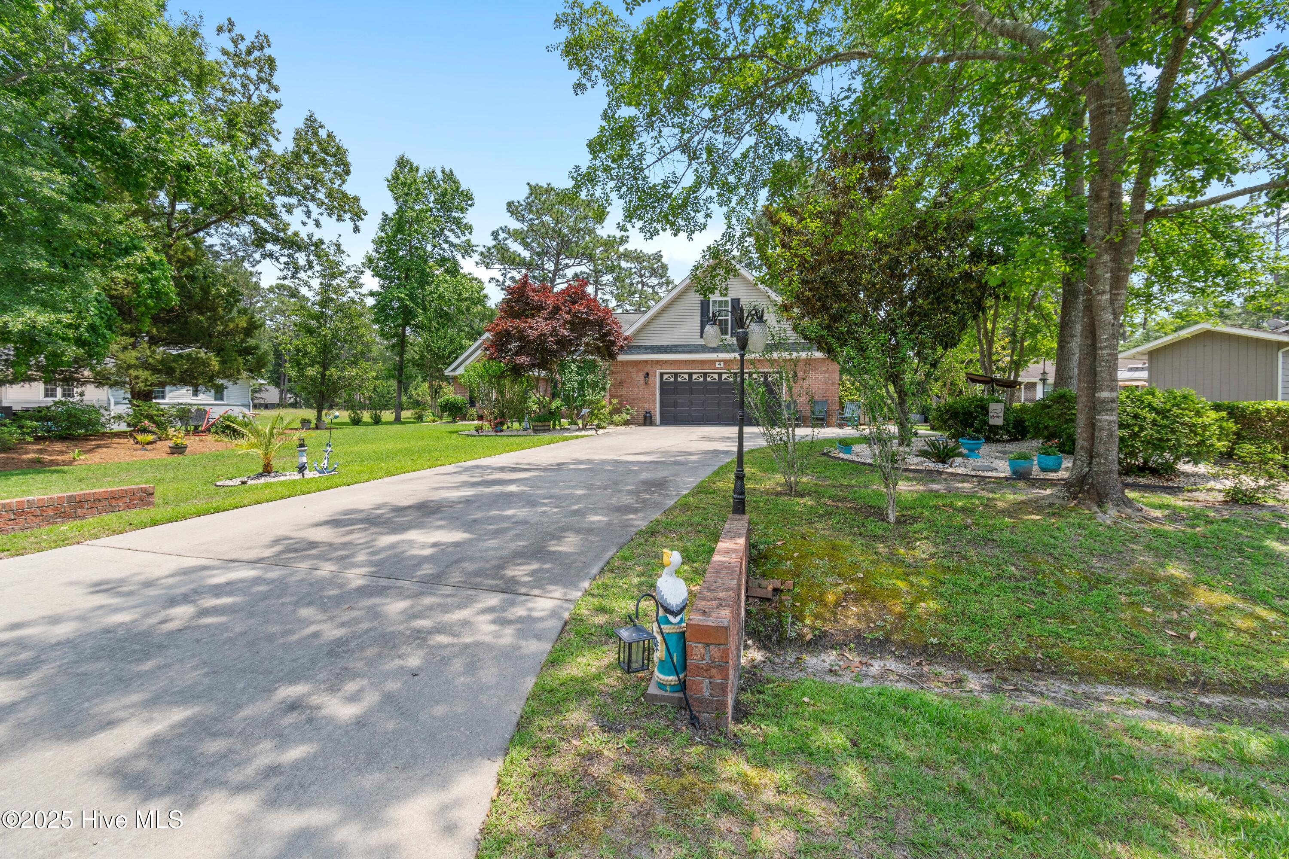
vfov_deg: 77.3
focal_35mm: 15
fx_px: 537
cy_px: 430
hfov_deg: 100.4
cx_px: 644
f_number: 5.6
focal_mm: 10
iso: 100
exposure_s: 1/125
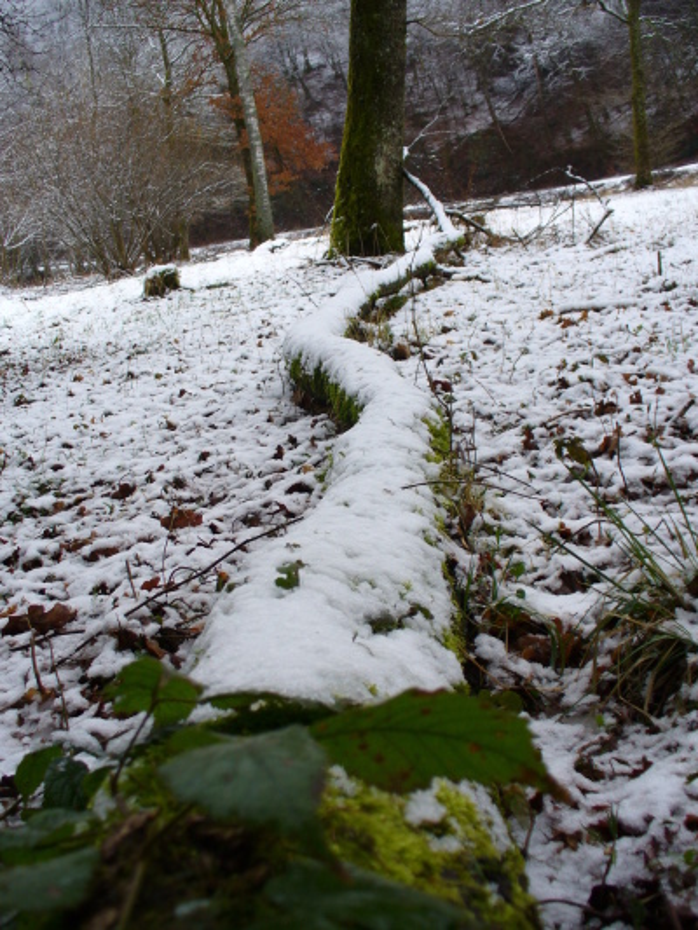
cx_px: 349
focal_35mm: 37
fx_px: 994
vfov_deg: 50.1
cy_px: 465
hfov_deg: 38.7
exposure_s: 1/100
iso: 80
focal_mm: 6.1
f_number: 2.8
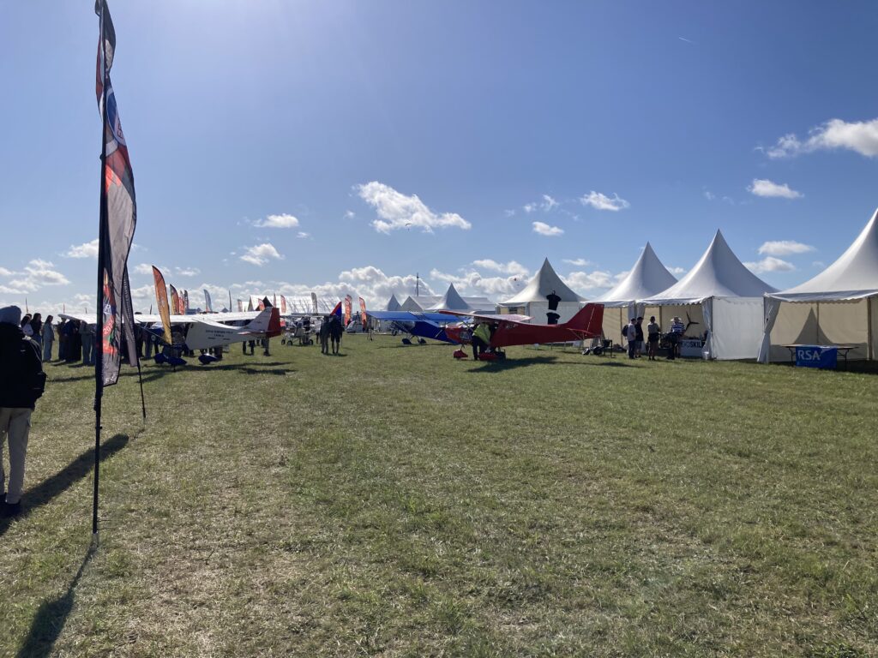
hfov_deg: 63.4
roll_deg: +0.1
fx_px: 710
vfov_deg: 49.7
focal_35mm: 28
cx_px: 439
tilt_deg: +2.6
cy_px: 329
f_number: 1.8
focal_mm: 3.99
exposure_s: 1/4878
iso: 20
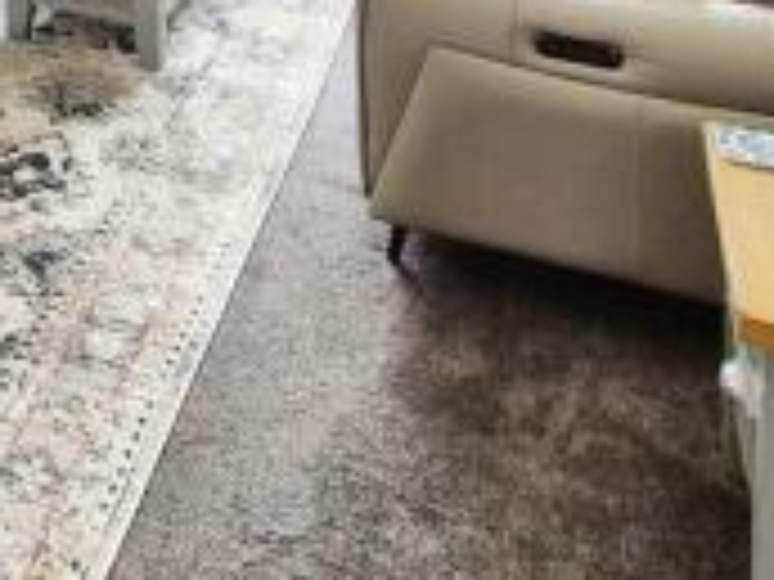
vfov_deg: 28.1
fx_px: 984
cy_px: -142
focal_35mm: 44
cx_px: -61
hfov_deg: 36.8
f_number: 2.2
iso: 50
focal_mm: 2.2
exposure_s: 1/123
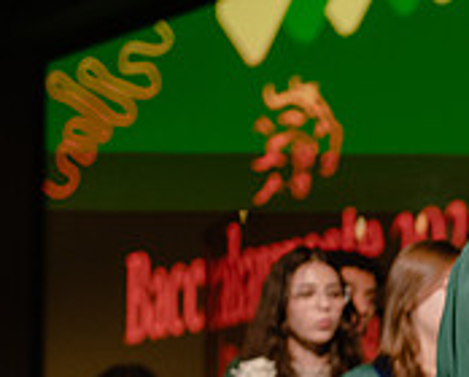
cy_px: 579
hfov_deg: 10.1
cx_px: 744
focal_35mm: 183
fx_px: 2546
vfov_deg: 8.3
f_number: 1.2
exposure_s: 1/320
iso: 640
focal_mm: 50
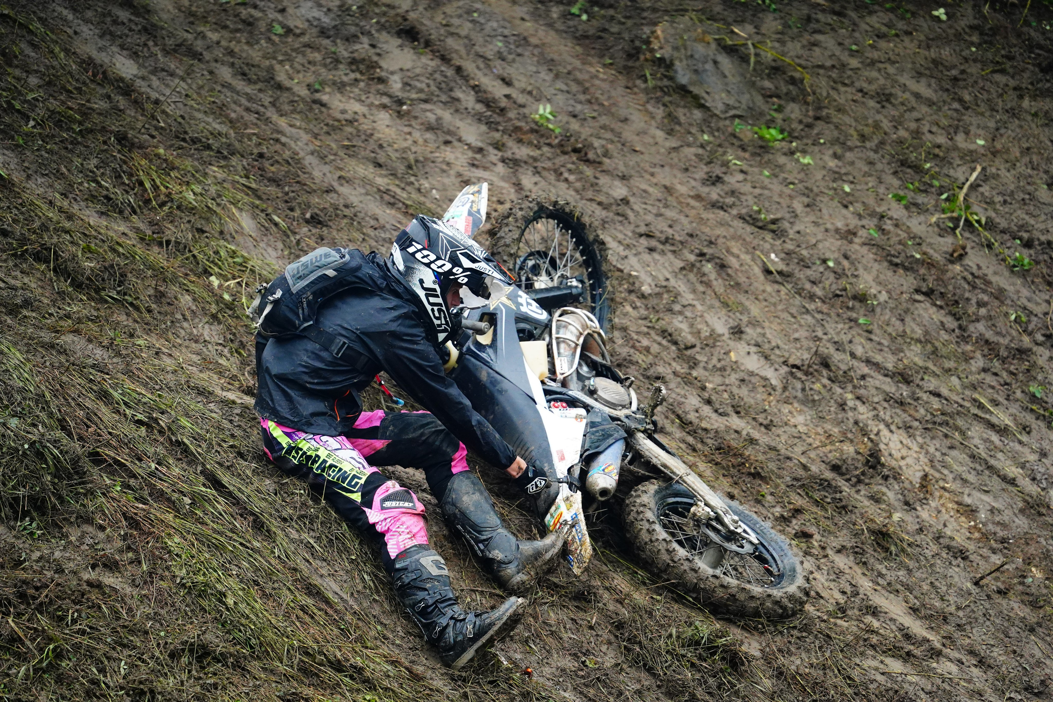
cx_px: 526
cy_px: 351
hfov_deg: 13.3
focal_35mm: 154
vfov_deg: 8.9
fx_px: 4504
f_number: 3.5
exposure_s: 1/6400
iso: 5000
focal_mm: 154
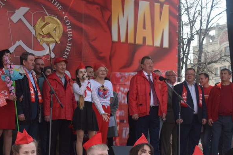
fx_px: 608
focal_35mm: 94
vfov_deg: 14.4
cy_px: 130
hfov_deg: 21.6
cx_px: 81
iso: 100
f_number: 6.3
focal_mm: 36
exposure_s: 1/160
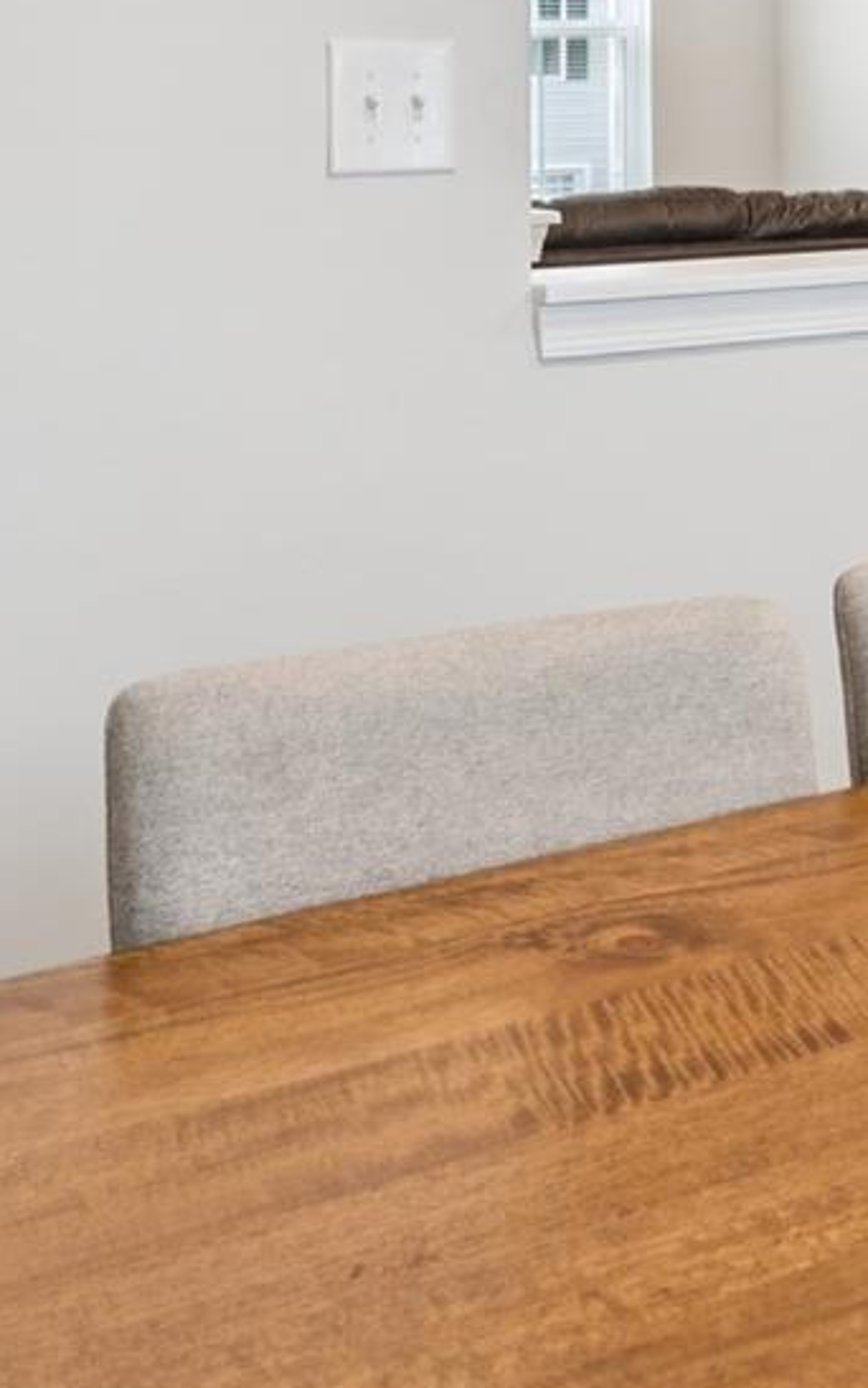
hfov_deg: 19.7
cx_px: 992
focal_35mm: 63
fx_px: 2366
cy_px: 113
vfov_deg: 31.1
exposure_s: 1
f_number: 11
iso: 100
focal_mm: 16.4
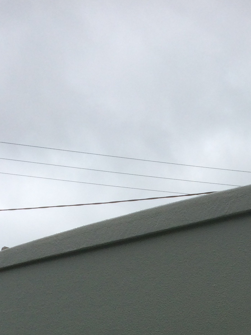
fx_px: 763
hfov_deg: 18.3
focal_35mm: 79
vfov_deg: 22.3
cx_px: 238
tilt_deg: +1.9
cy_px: 431
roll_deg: -0.5
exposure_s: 1/892
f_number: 2.2
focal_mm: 4.15
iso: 32
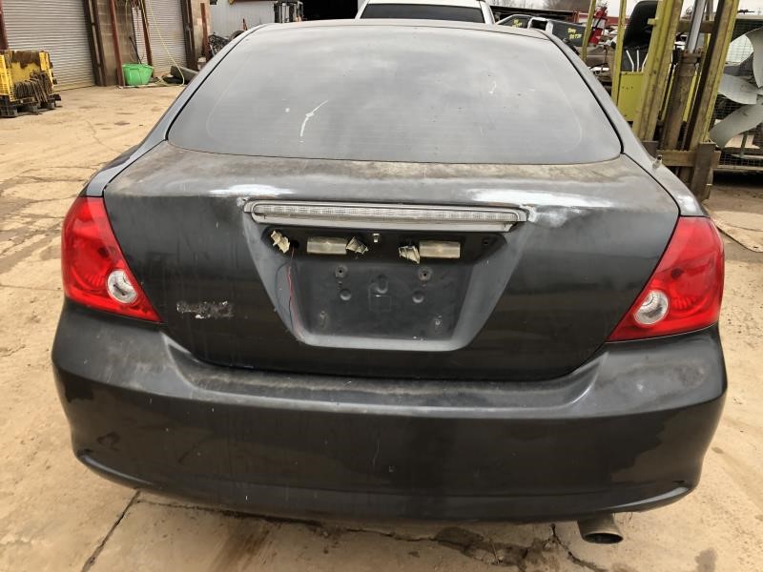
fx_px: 617
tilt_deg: -23.2
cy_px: 286
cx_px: 382
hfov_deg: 63.4
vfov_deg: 49.7
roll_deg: +0.3
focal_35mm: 28
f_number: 1.8
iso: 64
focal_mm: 3.99
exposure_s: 1/120
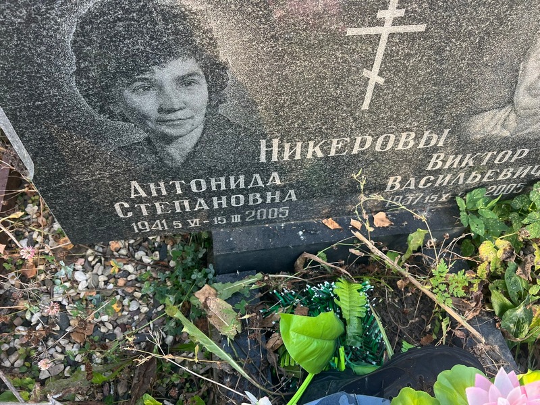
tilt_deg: -55.6
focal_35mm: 26
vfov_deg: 53.1
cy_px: 202
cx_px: 270
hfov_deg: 67.3
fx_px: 406
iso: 50
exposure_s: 1/121
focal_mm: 5.7
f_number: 1.5
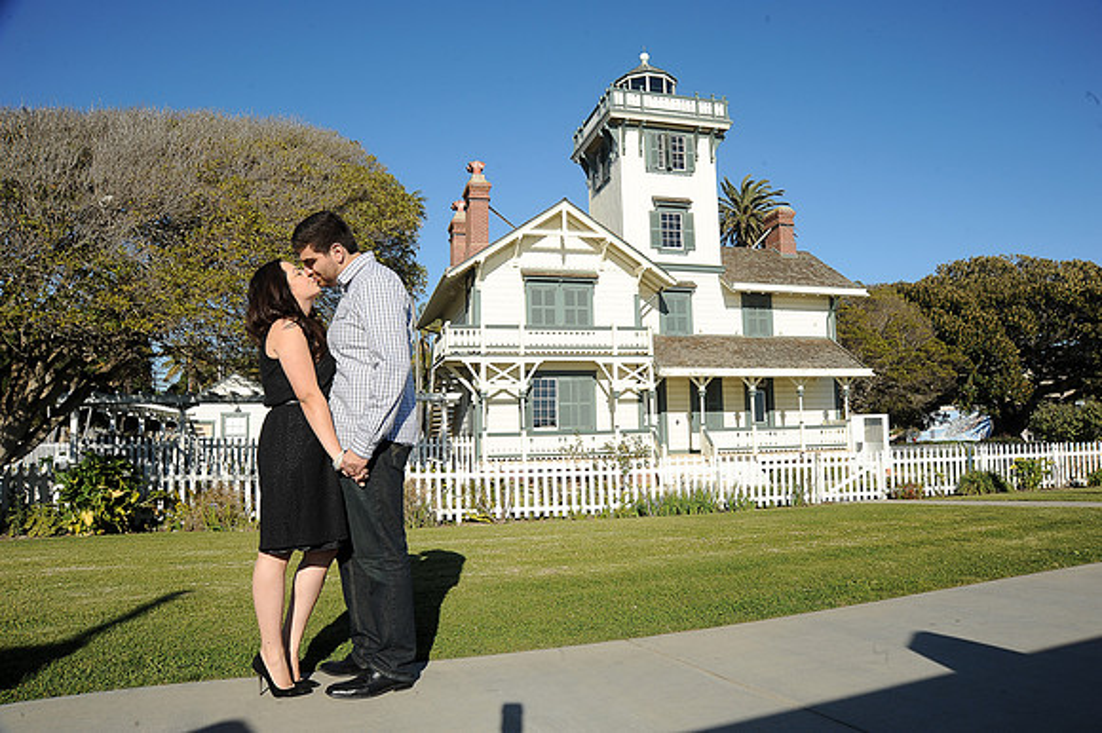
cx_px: 551
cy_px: 366
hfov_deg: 73.8
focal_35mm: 24
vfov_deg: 53.1
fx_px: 734
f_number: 11
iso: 200
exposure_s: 1/250
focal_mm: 24
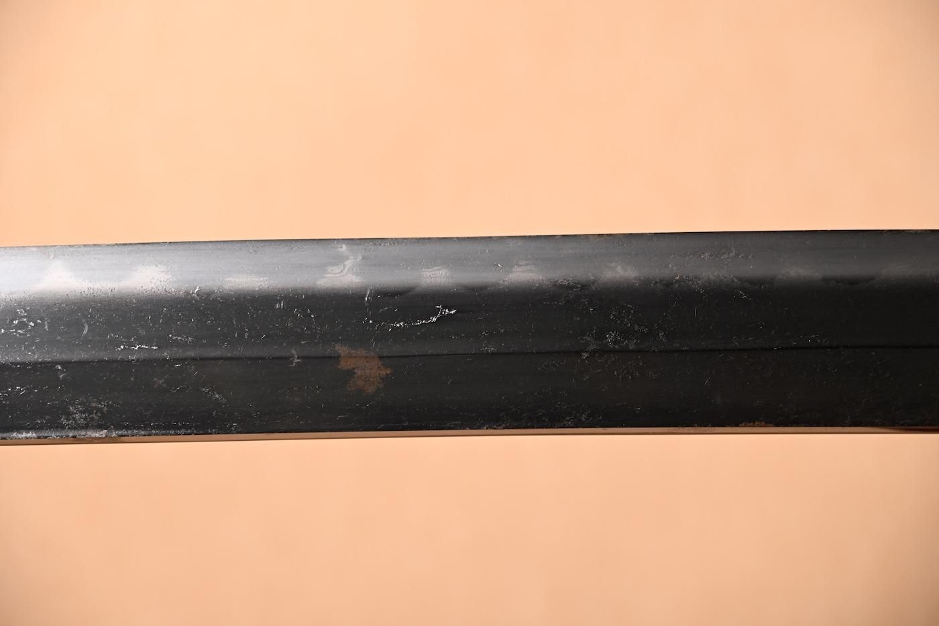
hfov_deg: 18.9
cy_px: 313
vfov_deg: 12.7
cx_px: 470
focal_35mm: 108
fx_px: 2816
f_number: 5.3
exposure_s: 1/2
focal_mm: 72
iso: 100
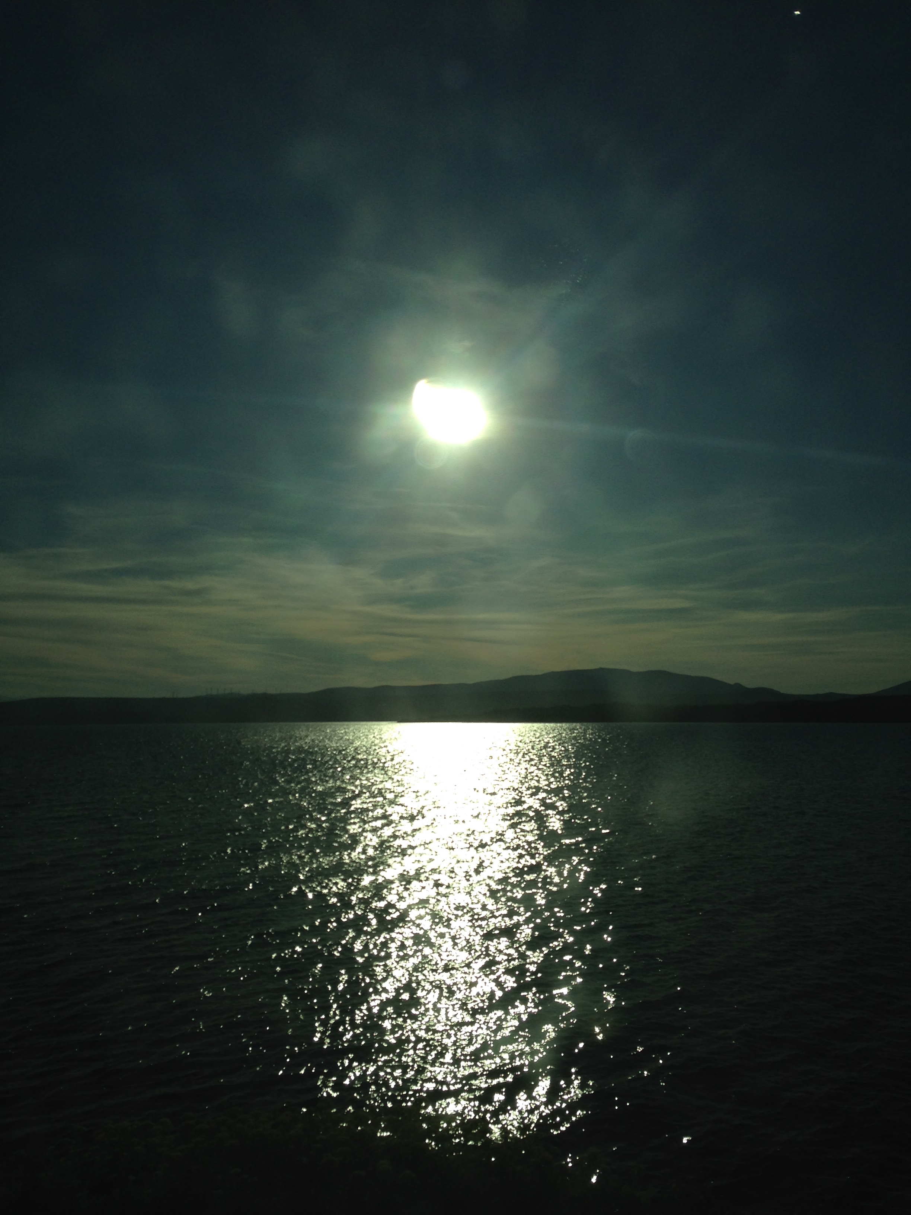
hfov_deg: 42.9
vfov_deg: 55.4
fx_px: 1158
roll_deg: -1.0
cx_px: 456
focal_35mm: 33
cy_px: 608
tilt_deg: +2.4
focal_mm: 4.12
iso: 50
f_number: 2.4
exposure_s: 1/3012
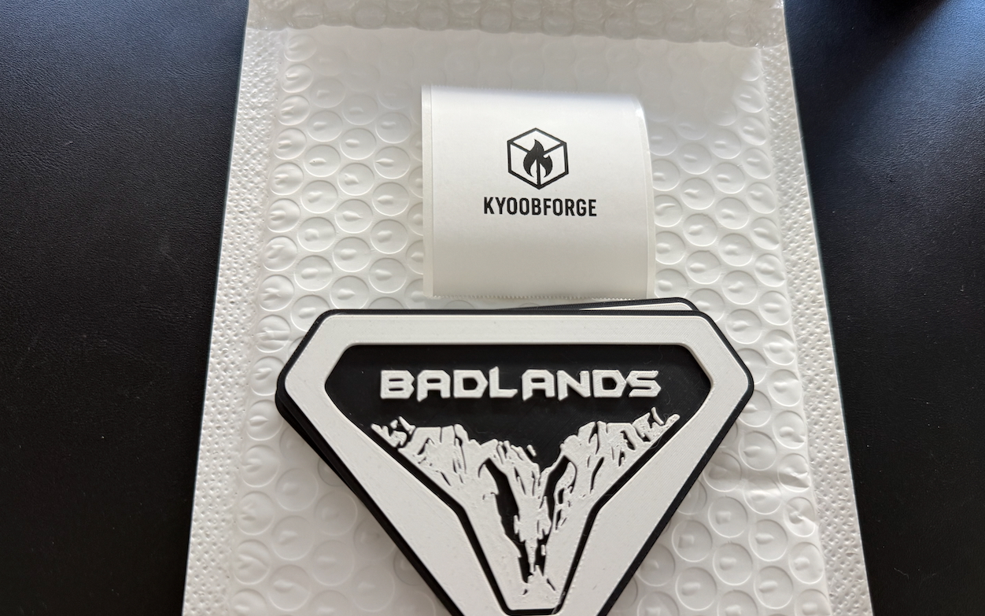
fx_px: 698
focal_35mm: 26
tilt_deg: -72.0
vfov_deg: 47.6
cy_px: 333
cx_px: 489
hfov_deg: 70.4
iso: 200
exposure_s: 1/121
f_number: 1.78
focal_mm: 6.76
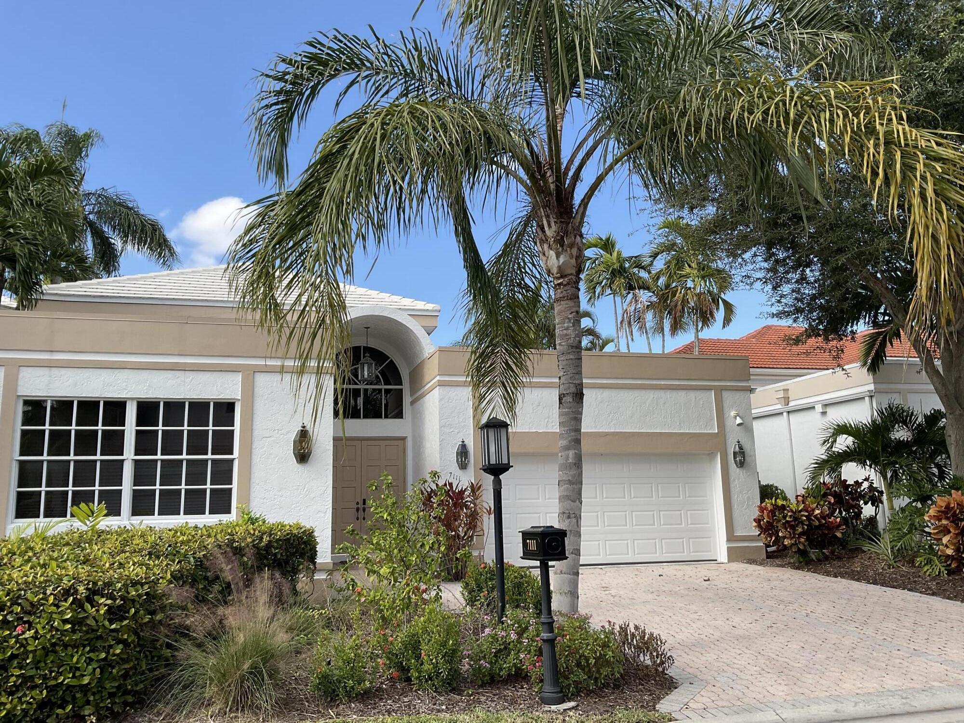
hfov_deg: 61.7
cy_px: 362
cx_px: 482
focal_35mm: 29
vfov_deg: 48.2
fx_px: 808
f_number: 1.8
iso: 16
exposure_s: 1/962
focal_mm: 3
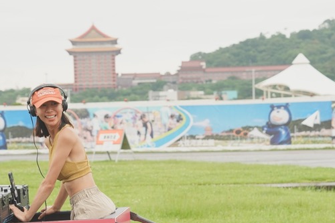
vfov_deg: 9.4
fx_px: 1358
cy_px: 184
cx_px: 171
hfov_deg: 14.1
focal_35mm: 146
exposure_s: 1/320
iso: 250
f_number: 4
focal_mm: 57
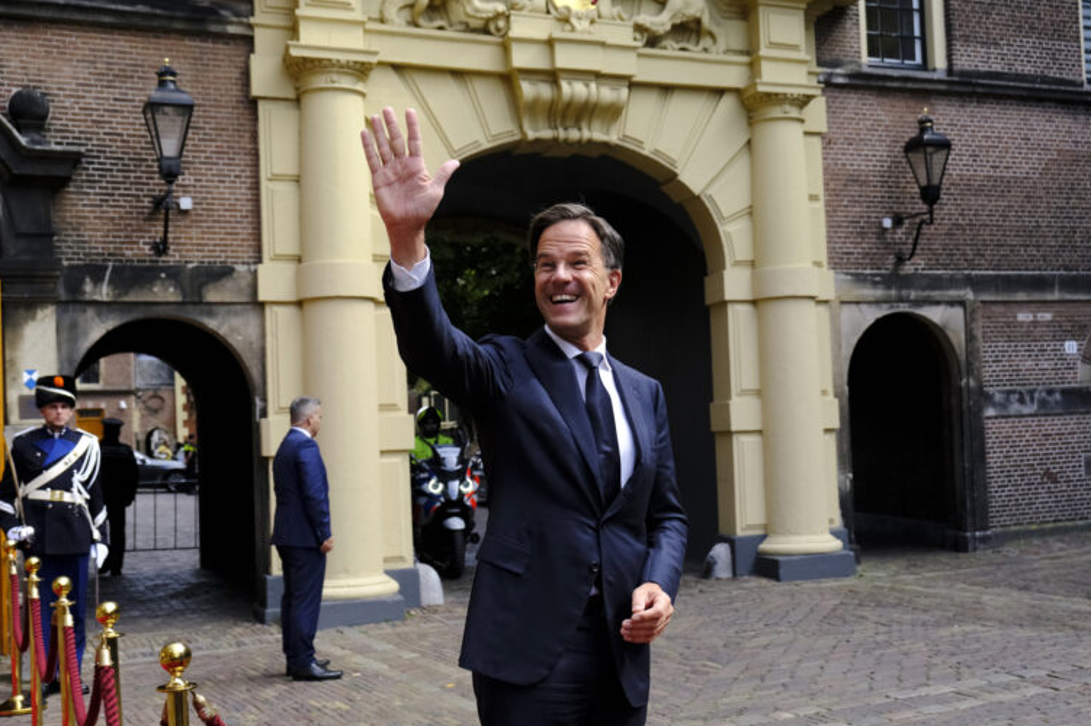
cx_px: 540
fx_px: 1333
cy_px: 360
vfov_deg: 30.5
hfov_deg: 44.5
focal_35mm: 44
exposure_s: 1/2500
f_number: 4
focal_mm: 28.9
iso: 1600
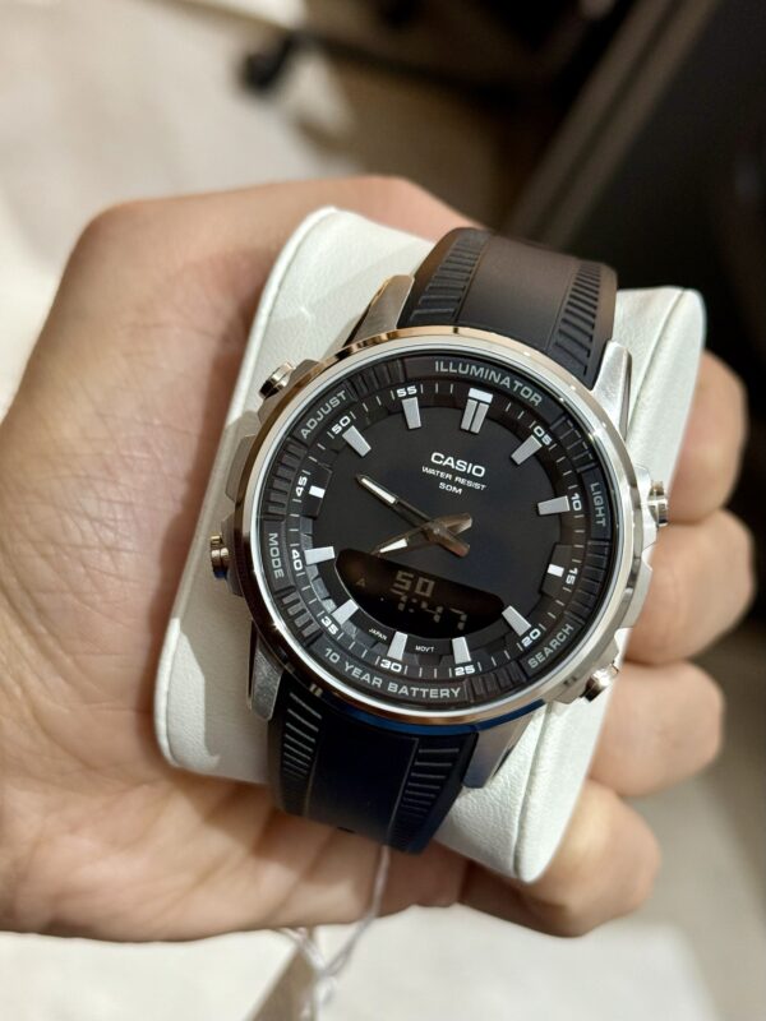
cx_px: 383
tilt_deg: -35.0
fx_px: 1416
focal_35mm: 48
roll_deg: -20.9
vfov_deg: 39.7
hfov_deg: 30.3
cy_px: 510
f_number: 1.78
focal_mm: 6.76
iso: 250
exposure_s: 1/33
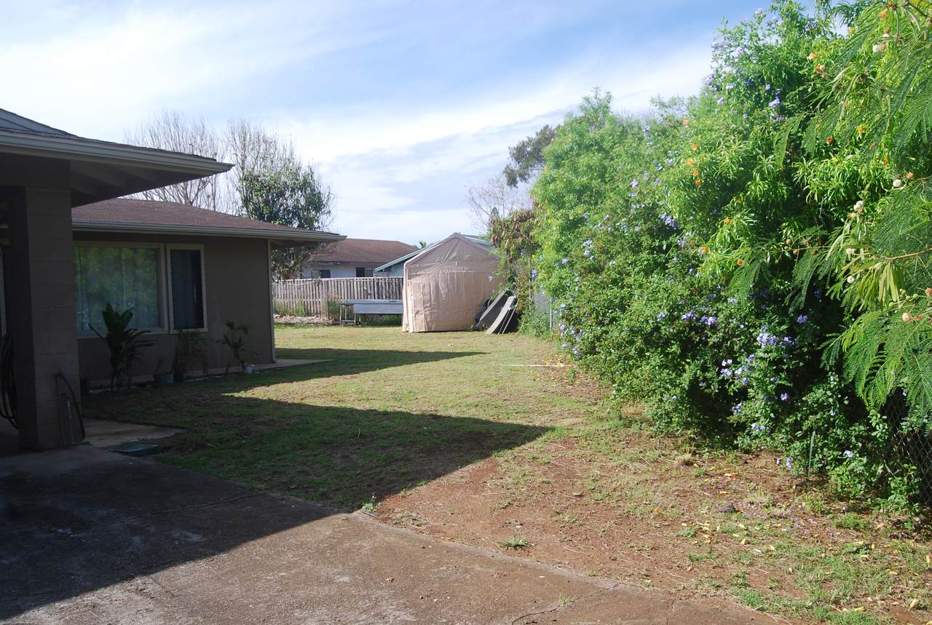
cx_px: 466
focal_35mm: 30
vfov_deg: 43.8
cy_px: 312
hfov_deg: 61.8
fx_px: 778
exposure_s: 1/200
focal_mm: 20
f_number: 7.1
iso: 100
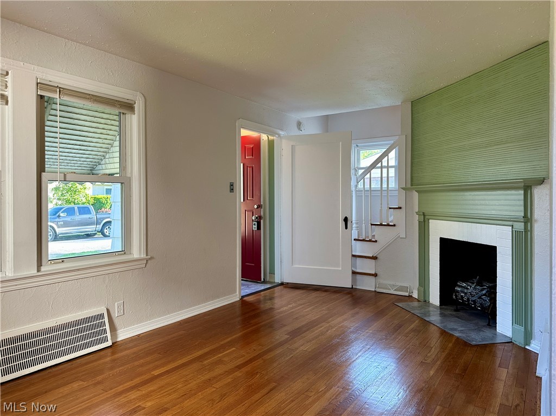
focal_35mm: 24
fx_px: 385
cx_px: 278
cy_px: 208
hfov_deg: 71.6
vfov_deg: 56.8
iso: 200
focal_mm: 6.86
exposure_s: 1/120
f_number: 1.78
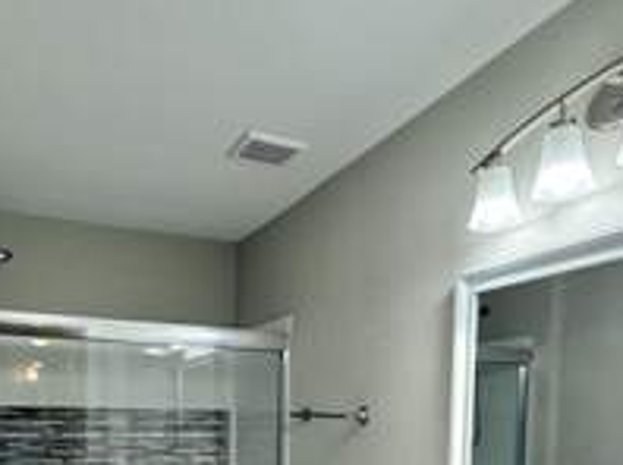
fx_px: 611
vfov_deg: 37.6
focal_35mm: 34
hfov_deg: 54.0
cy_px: 457
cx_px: 289
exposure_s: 1/120
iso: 80
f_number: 2.2
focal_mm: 2.22
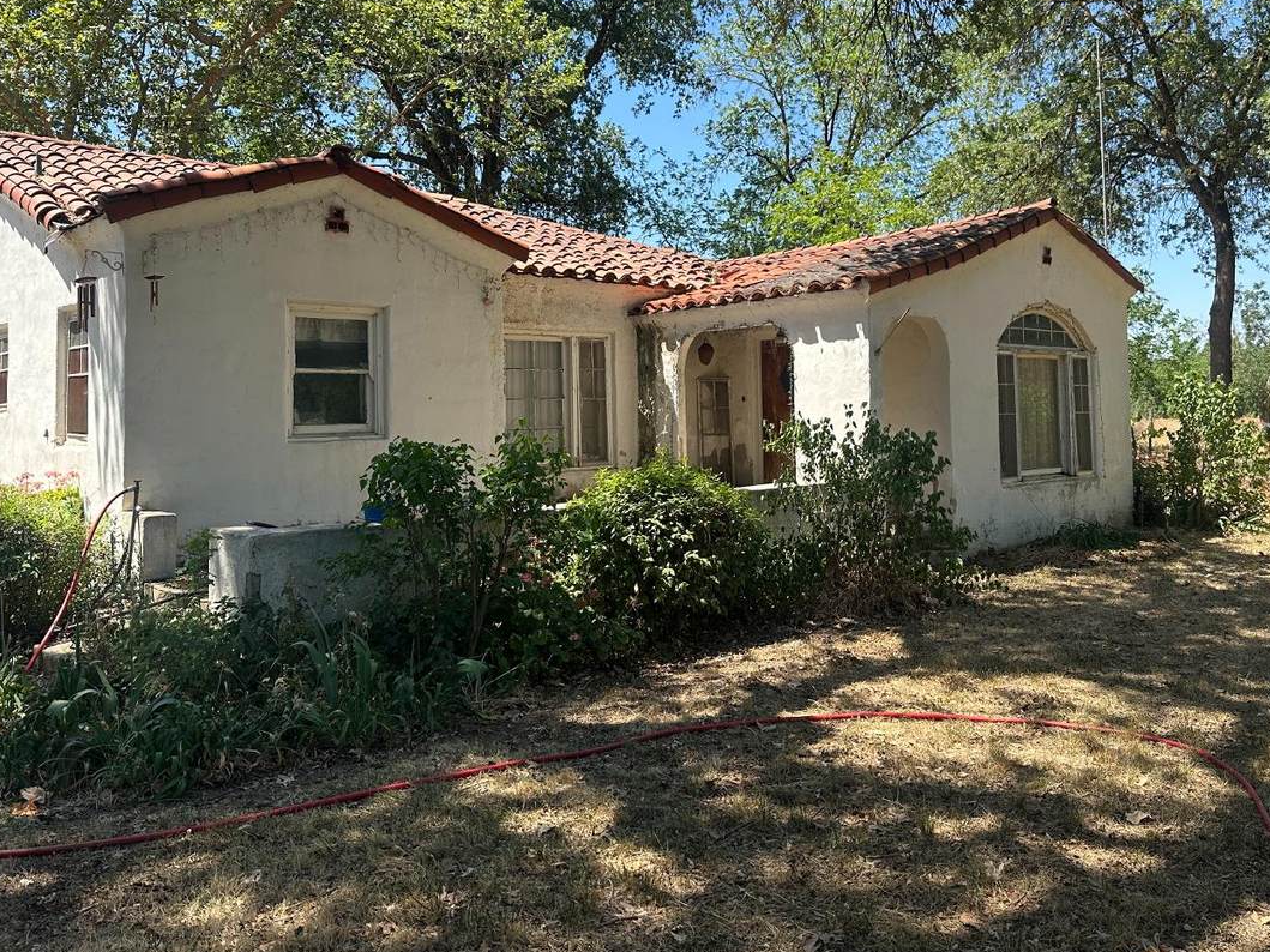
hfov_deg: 61.3
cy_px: 385
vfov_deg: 48.0
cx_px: 739
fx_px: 1064
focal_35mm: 29
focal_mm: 6.86
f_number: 1.78
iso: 80
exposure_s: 1/1357
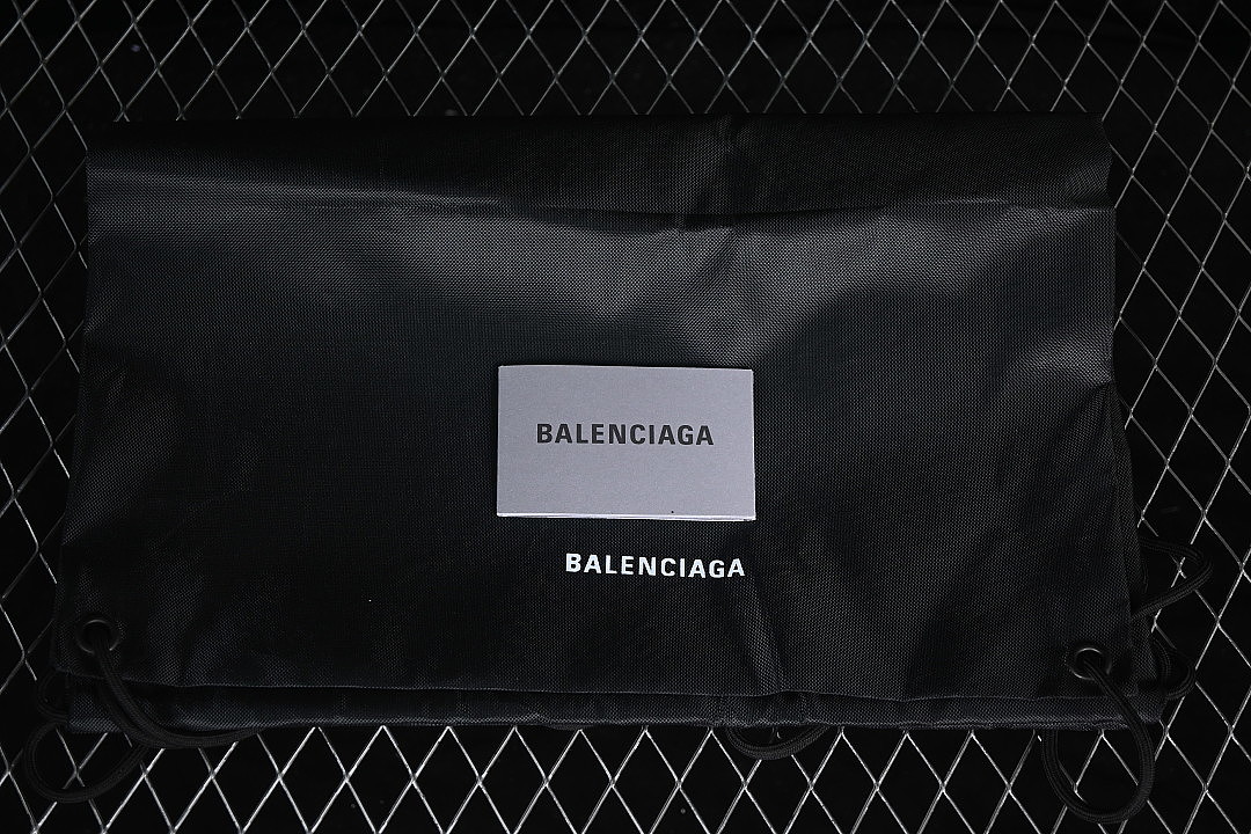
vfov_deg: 18.2
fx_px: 2606
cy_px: 417
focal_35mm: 75
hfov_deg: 27.0
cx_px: 626
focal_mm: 50
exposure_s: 1/60
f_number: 6.3
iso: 160
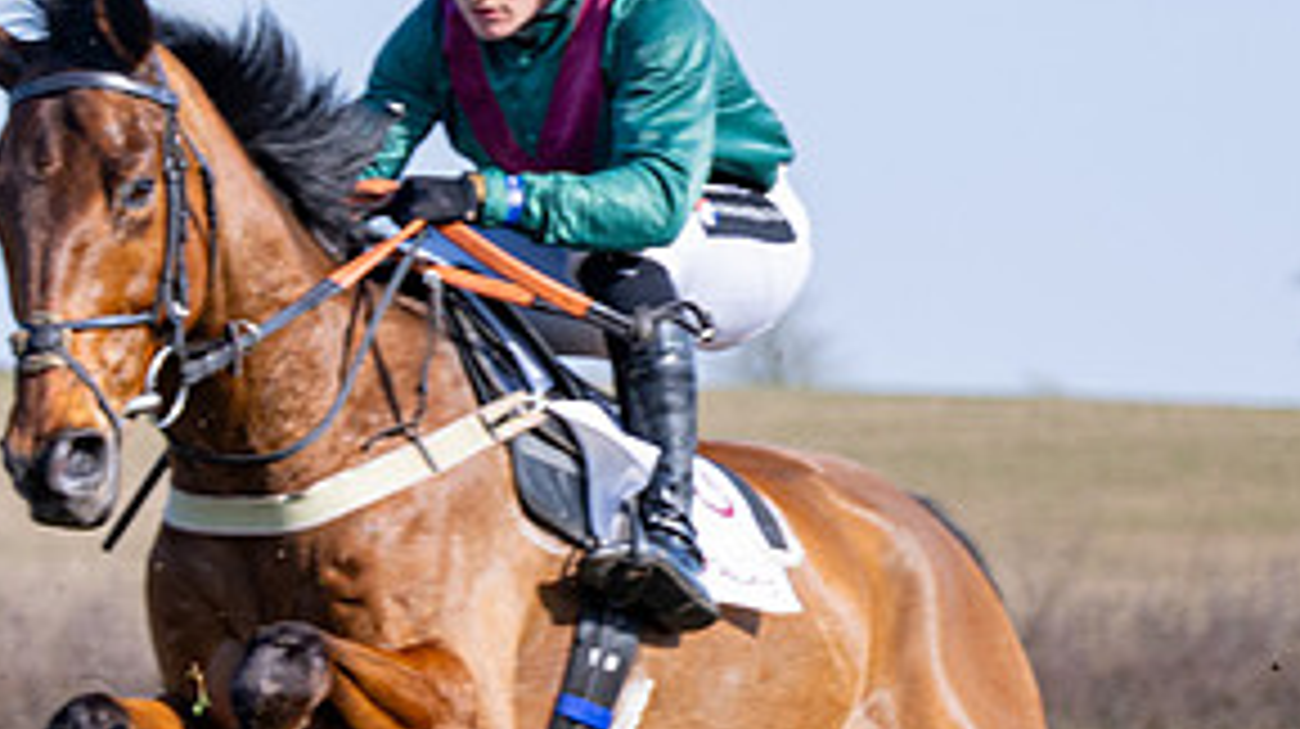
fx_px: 10987
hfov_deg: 6.6
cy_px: 1025
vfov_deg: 3.8
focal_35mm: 319
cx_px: -1120
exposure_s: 1/1250
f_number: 2.8
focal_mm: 70
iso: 100
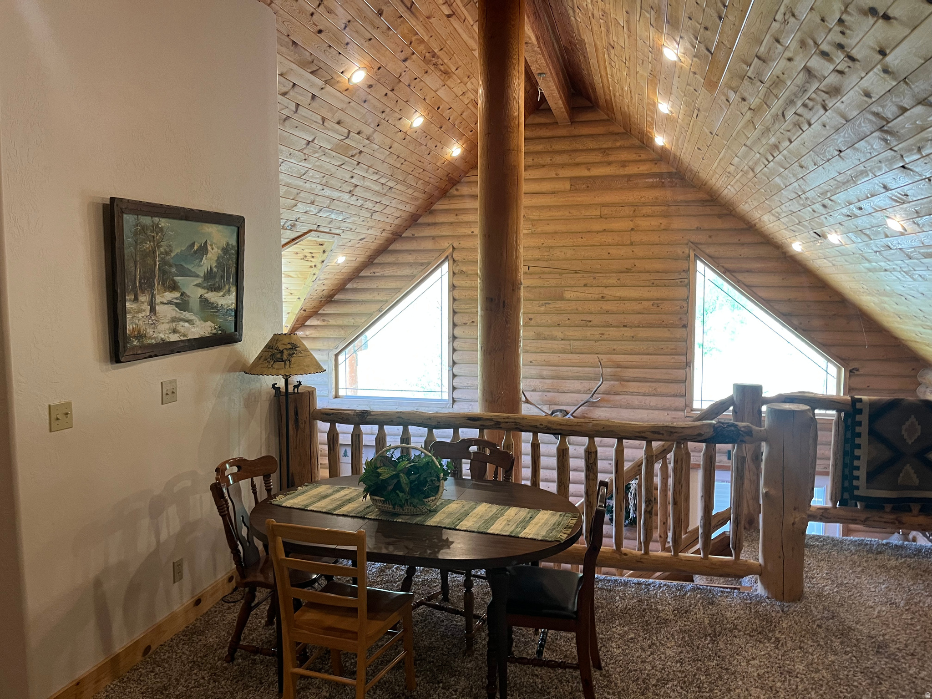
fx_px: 700
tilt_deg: -5.4
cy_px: 350
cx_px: 466
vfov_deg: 53.1
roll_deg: +0.2
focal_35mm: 26
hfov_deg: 67.3
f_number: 1.6
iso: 160
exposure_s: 1/60
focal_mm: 5.1
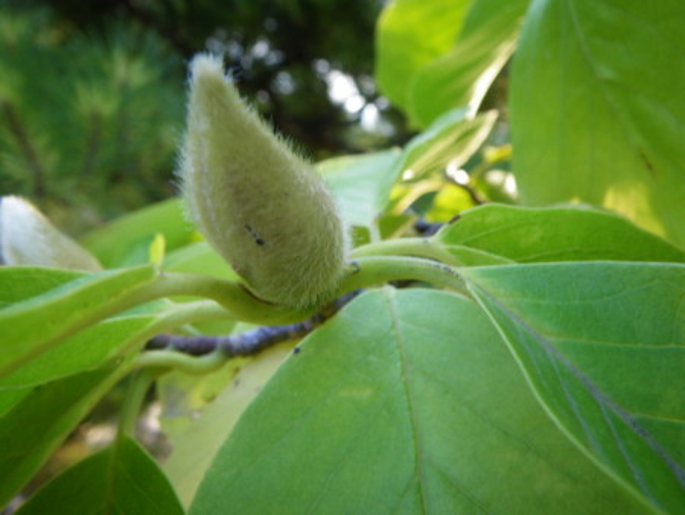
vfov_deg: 41.8
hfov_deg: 53.9
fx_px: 673
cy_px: 258
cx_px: 342
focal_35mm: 34
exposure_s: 1/50
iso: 125
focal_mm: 6.1
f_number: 3.8
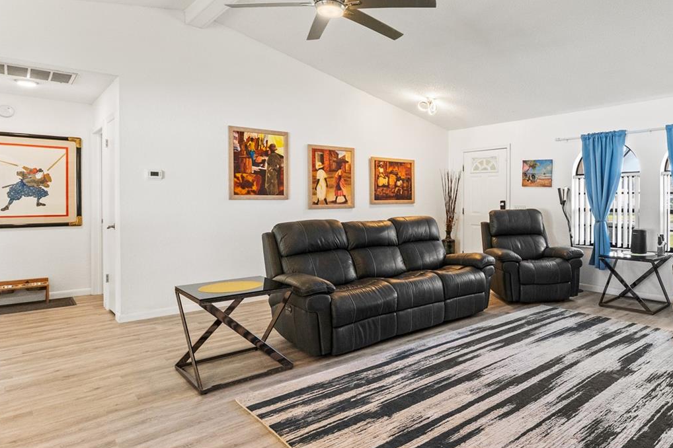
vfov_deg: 57.2
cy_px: 214
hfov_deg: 75.8
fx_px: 411
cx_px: 456
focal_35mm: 22
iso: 1600
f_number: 9
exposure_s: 1/30
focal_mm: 14
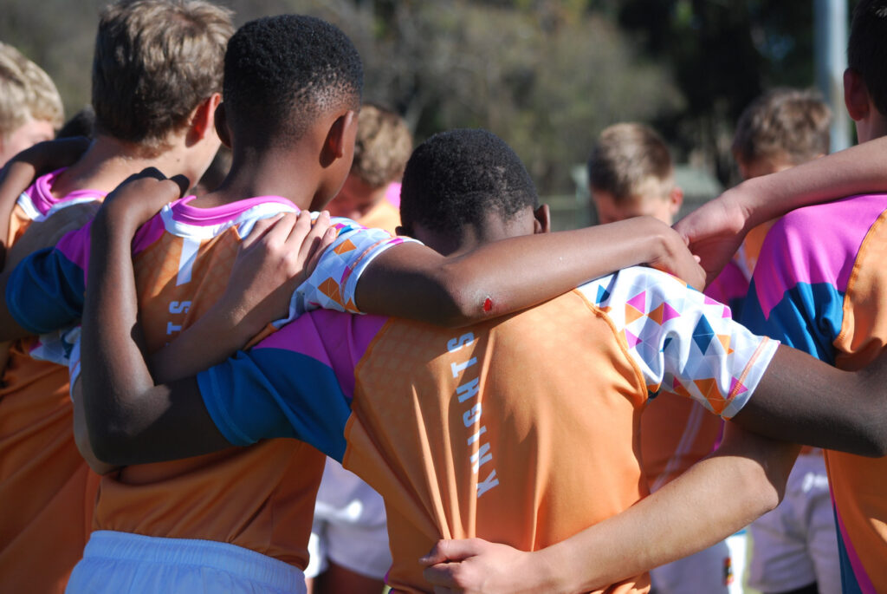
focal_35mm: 120
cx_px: 444
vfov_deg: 11.4
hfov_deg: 17.0
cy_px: 297
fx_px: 2960
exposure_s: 1/800
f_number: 4.8
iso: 200
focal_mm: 80
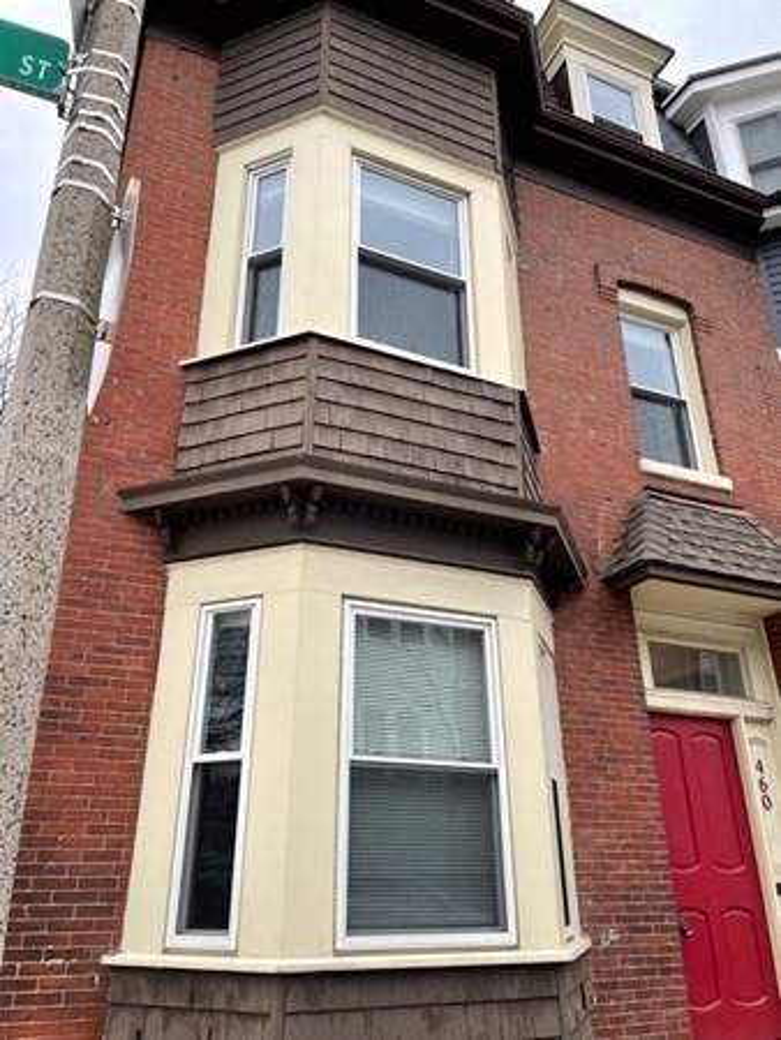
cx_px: 390
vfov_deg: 67.3
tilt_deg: +25.2
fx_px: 781
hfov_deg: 53.1
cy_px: 520
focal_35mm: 26
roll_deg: +0.5
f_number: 1.6
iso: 32
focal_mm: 4.2
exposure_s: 1/126
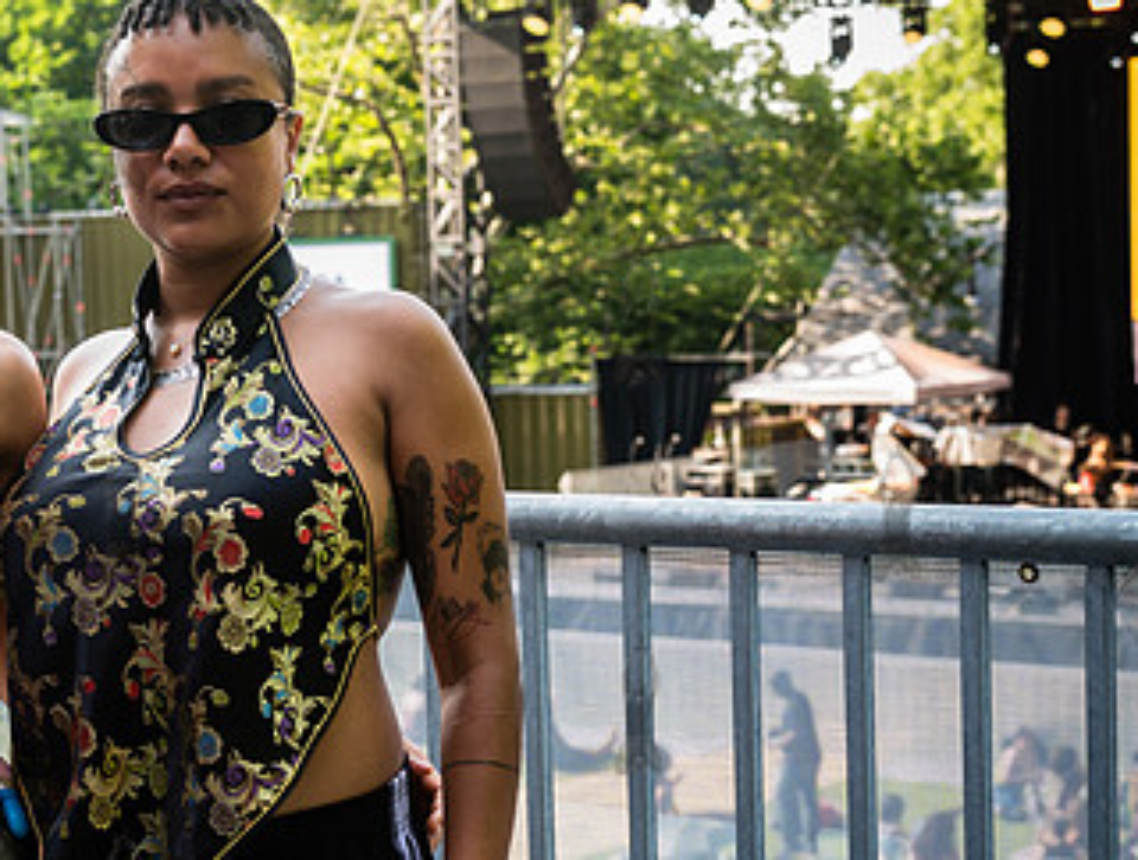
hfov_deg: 21.8
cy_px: 512
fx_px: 2935
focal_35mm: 89
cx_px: 290
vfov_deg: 16.7
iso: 160
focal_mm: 44
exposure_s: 1/80
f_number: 4.5
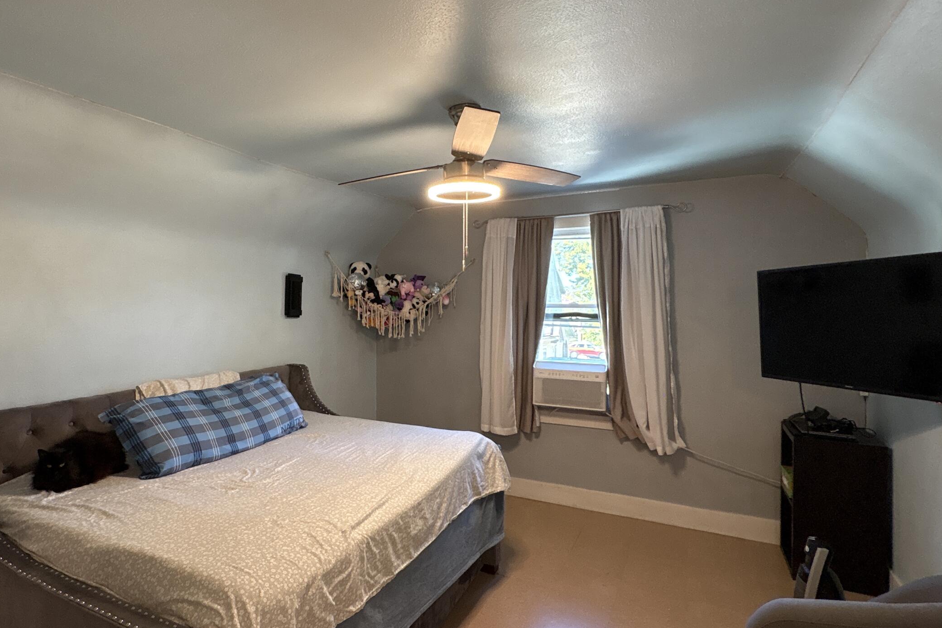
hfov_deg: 80.1
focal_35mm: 21
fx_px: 549
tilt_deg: +1.2
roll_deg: +0.4
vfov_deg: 59.5
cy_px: 303
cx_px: 371
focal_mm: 2.22
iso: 250
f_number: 2.2
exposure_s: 1/60
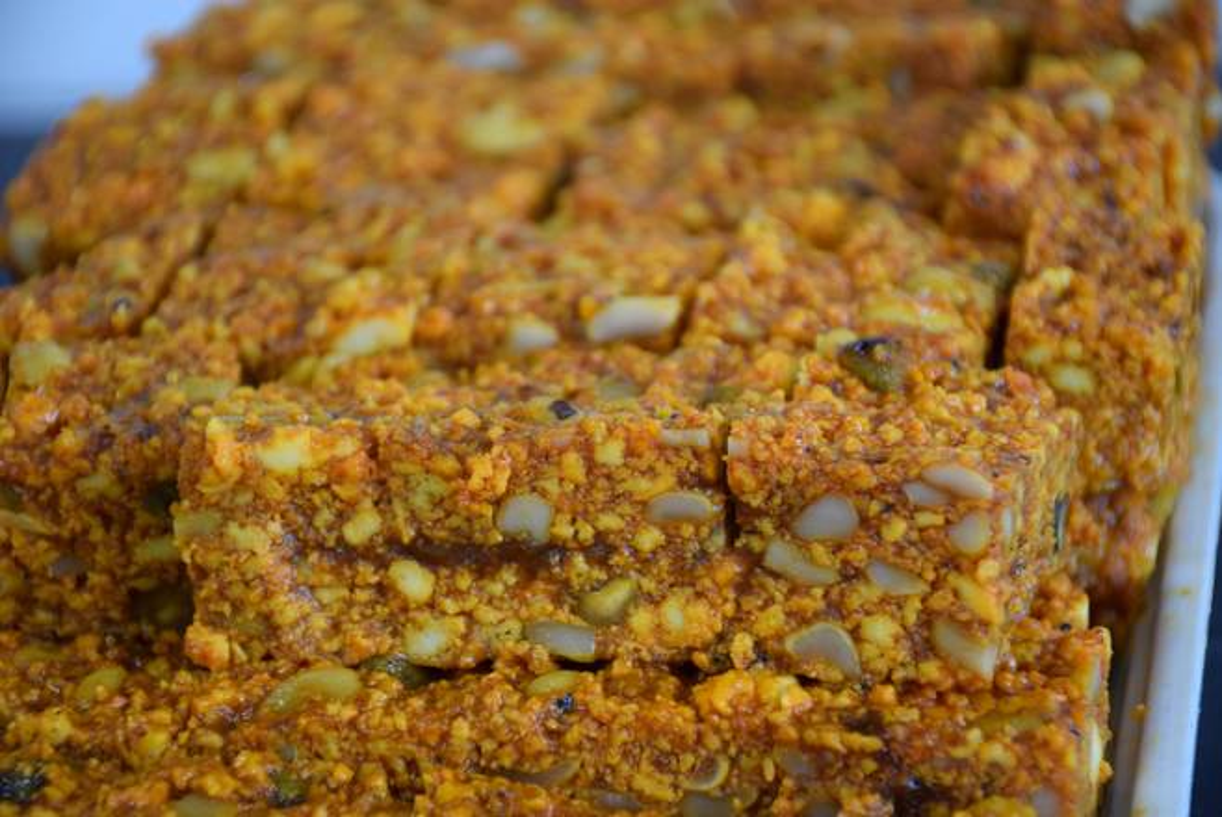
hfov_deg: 14.4
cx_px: 611
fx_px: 4841
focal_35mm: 142
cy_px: 408
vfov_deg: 9.6
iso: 640
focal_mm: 95
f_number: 5.3
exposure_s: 1/60
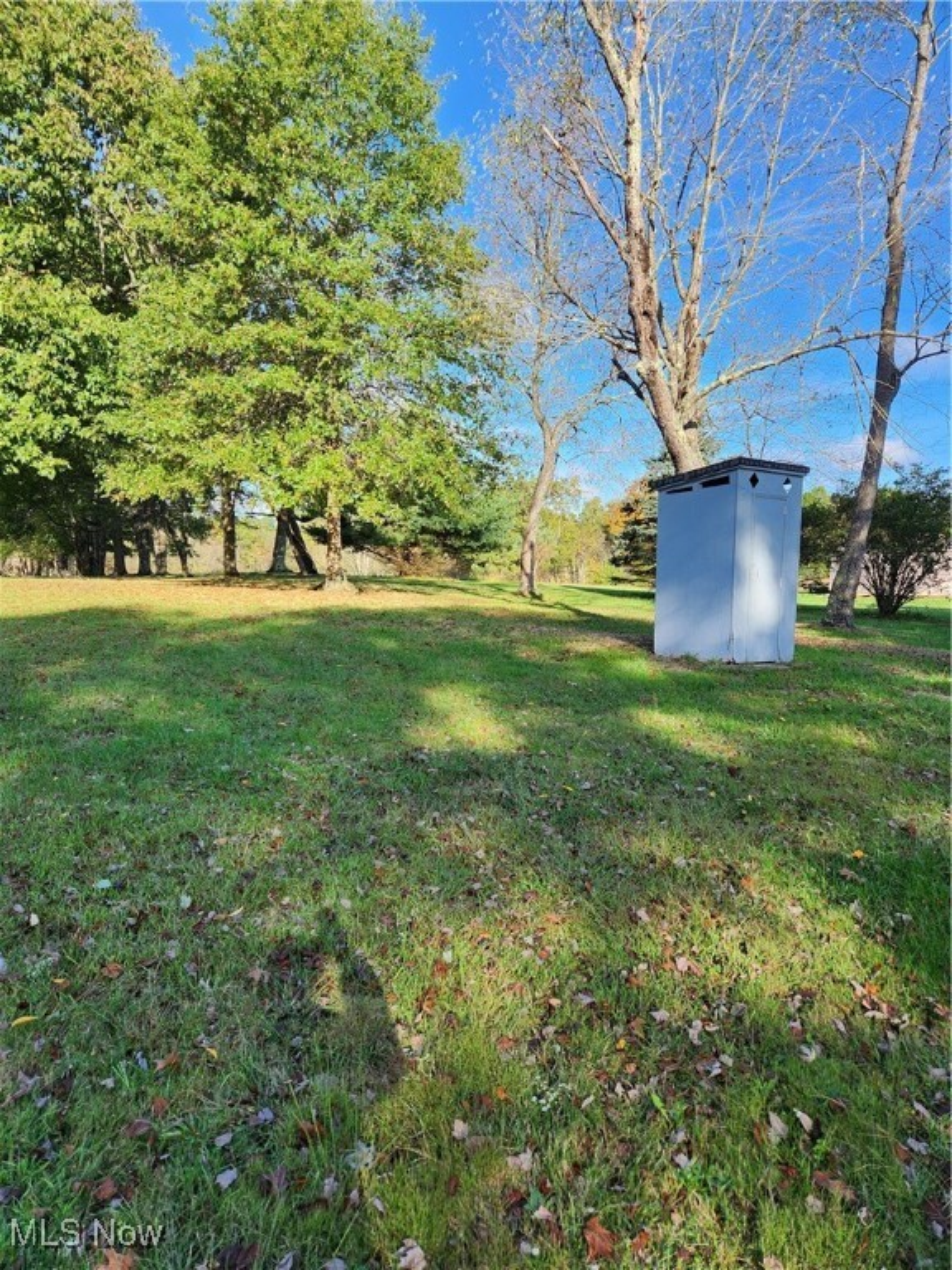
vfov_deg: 73.9
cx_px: 476
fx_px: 843
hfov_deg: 58.9
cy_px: 635
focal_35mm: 23
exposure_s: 1/565
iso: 20
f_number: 1.8
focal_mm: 5.4
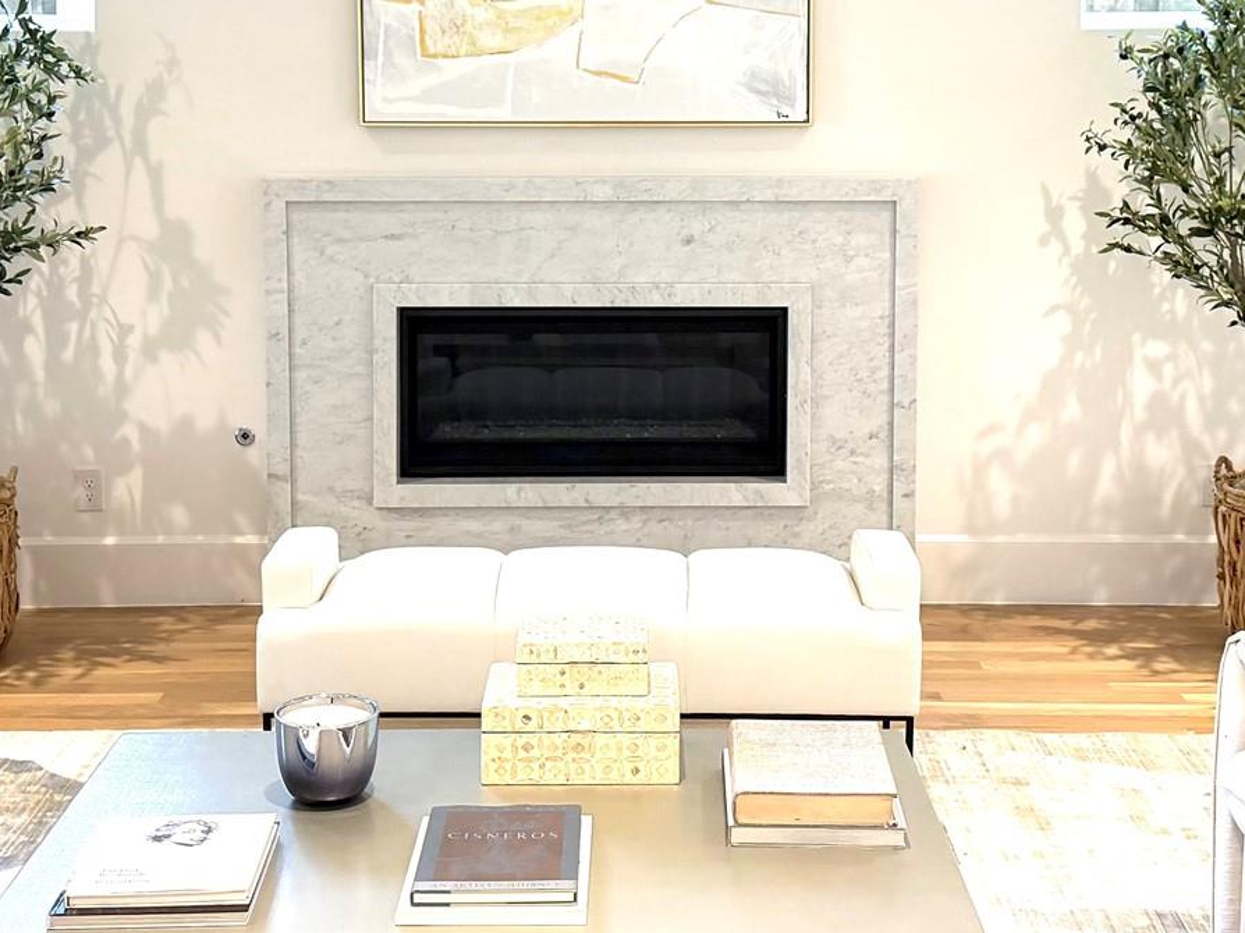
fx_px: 1978
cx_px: 634
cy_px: 267
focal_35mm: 55
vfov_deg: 26.3
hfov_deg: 34.9
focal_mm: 6.76
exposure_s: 1/226
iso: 200
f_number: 1.78
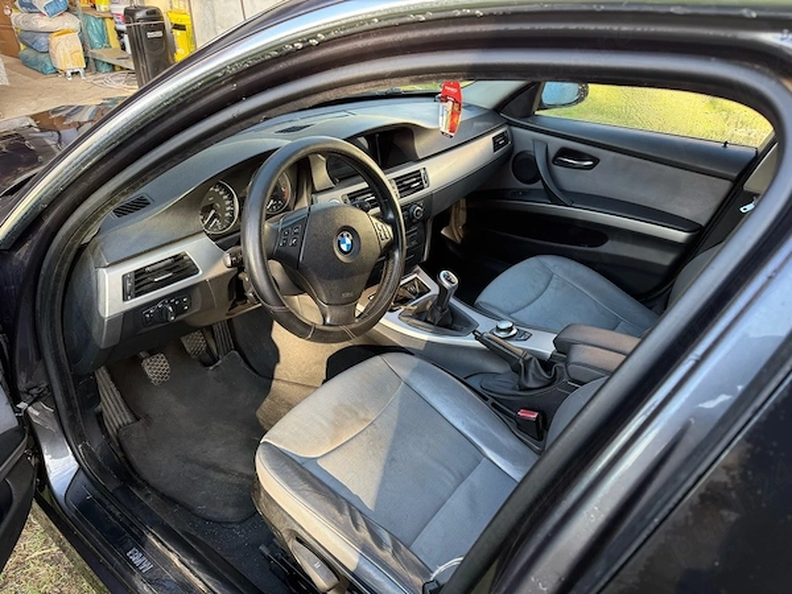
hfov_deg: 71.6
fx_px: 549
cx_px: 396
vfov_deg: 56.8
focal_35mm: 24
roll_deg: -2.6
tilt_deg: -32.6
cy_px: 297
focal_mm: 6.76
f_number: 1.78
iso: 160
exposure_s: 1/240
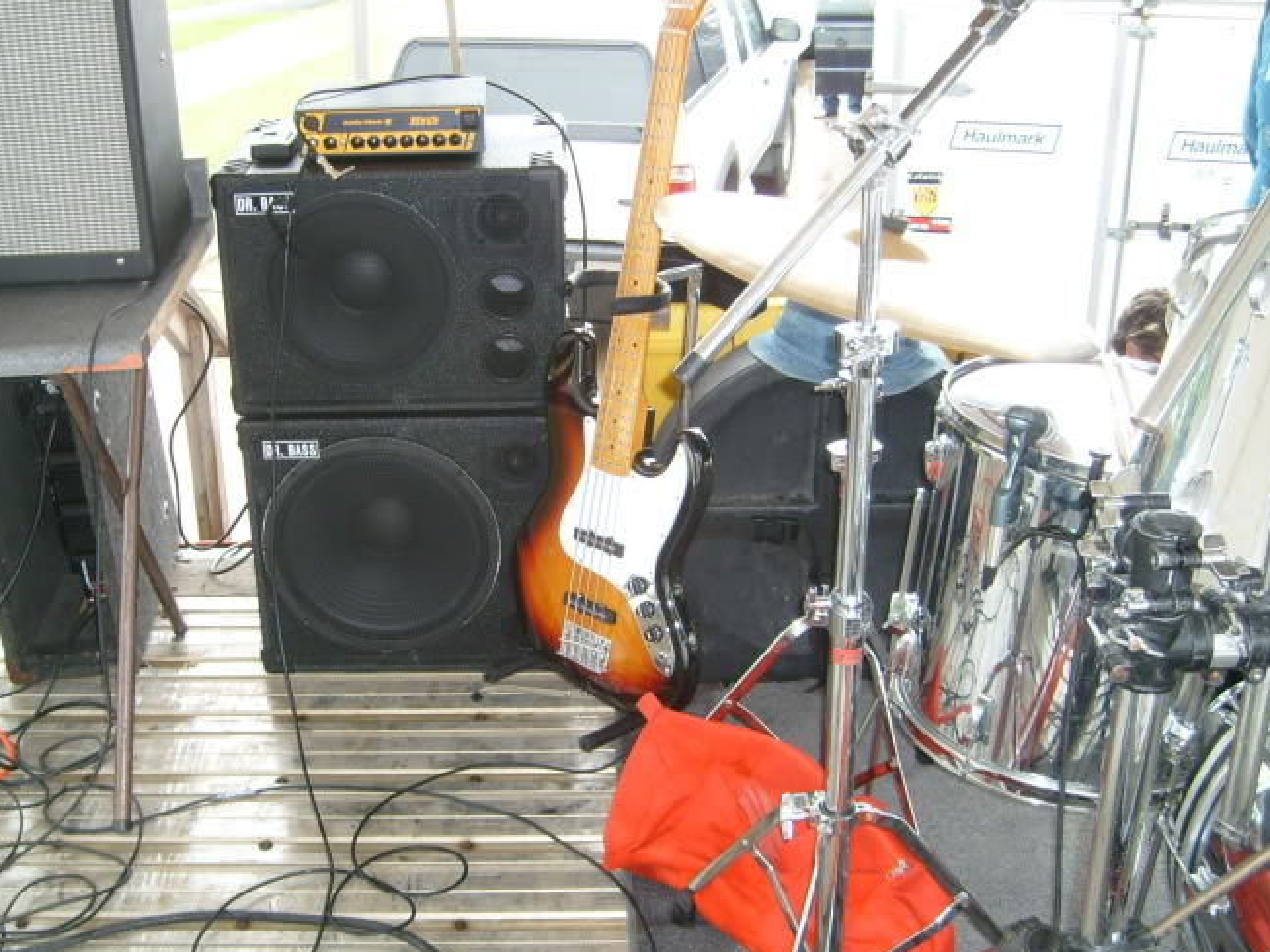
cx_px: 564
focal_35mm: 43
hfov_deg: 43.8
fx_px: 1577
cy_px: 533
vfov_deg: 33.5
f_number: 2.8
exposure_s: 1/90
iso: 120
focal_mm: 5.8
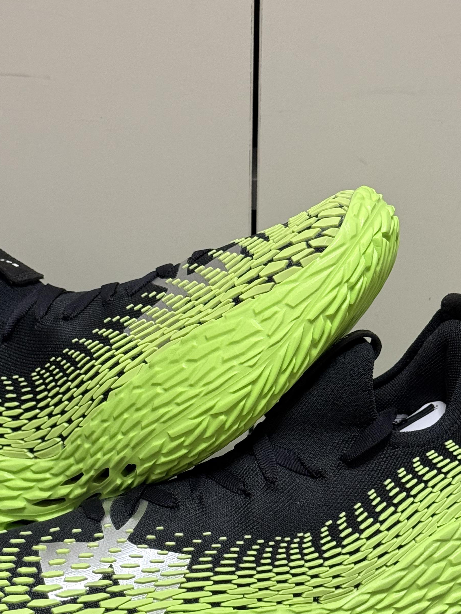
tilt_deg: -23.6
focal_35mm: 80
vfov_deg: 24.3
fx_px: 1421
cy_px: 425
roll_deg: +0.1
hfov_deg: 18.4
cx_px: 203
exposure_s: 1/50
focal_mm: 6.76
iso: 200
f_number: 1.78
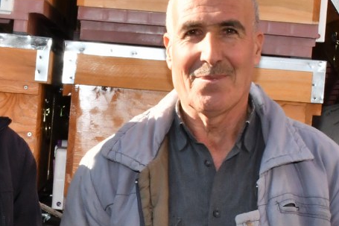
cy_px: 172
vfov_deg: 11.3
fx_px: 1139
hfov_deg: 16.9
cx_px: 126
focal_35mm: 121
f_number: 22
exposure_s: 1/200
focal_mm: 23
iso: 1250
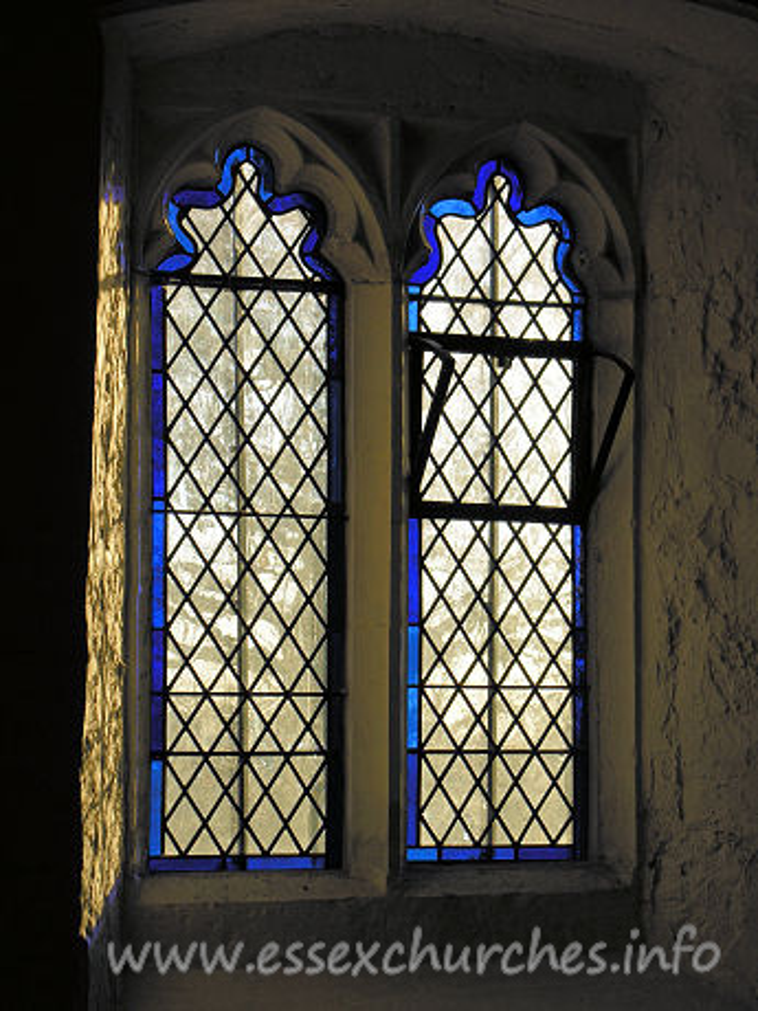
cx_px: 379
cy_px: 506
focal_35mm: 127
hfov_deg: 11.7
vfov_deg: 15.5
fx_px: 3708
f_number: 5.4
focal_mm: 32.4
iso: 50
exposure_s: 1/124
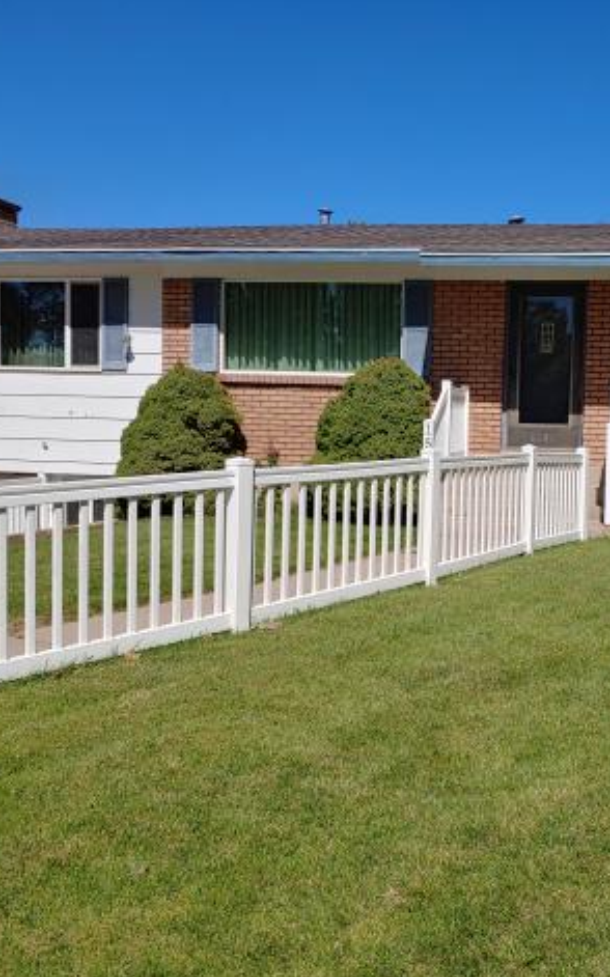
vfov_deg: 54.0
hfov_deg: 34.1
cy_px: 490
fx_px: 958
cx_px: 500
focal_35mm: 36
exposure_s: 1/4348
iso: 50
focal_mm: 4.23
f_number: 1.5
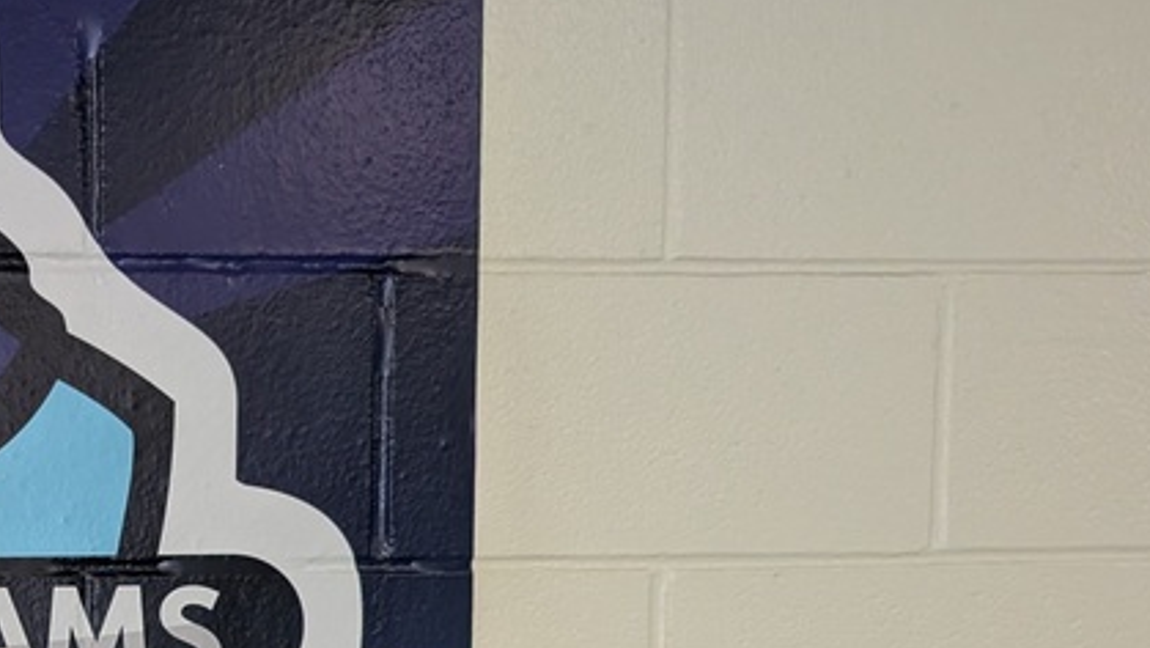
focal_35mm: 64
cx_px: -170
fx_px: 1952
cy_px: 820
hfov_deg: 29.1
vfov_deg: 17.7
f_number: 1.68
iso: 1203
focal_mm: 6.9
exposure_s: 1/159
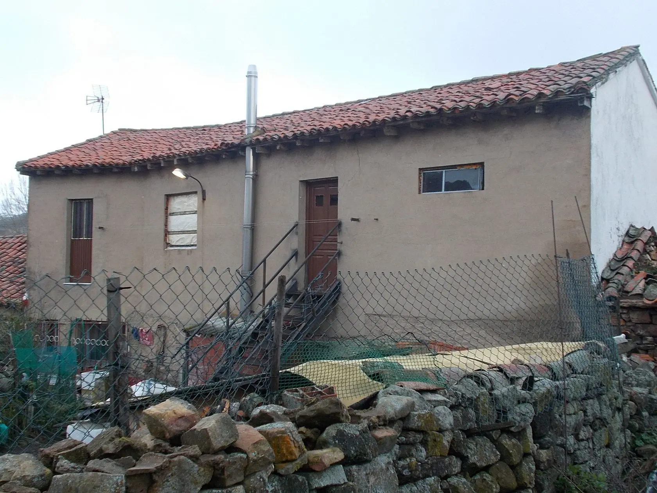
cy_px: 246
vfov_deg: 36.8
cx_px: 328
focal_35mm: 39
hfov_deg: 47.9
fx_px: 740
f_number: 3.9
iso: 160
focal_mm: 6.9
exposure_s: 1/30
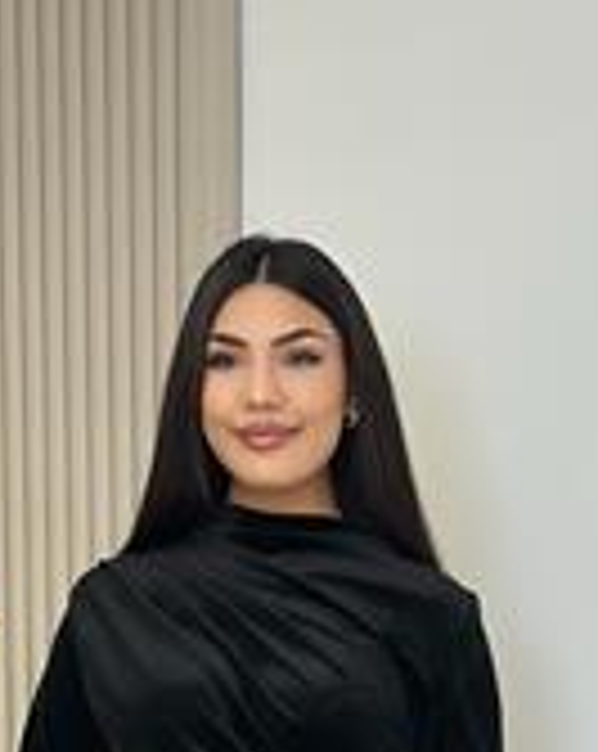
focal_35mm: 150
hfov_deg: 10.3
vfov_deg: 12.5
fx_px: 3328
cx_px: 270
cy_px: 979
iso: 64
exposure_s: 1/140
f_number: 1.78
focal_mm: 6.86
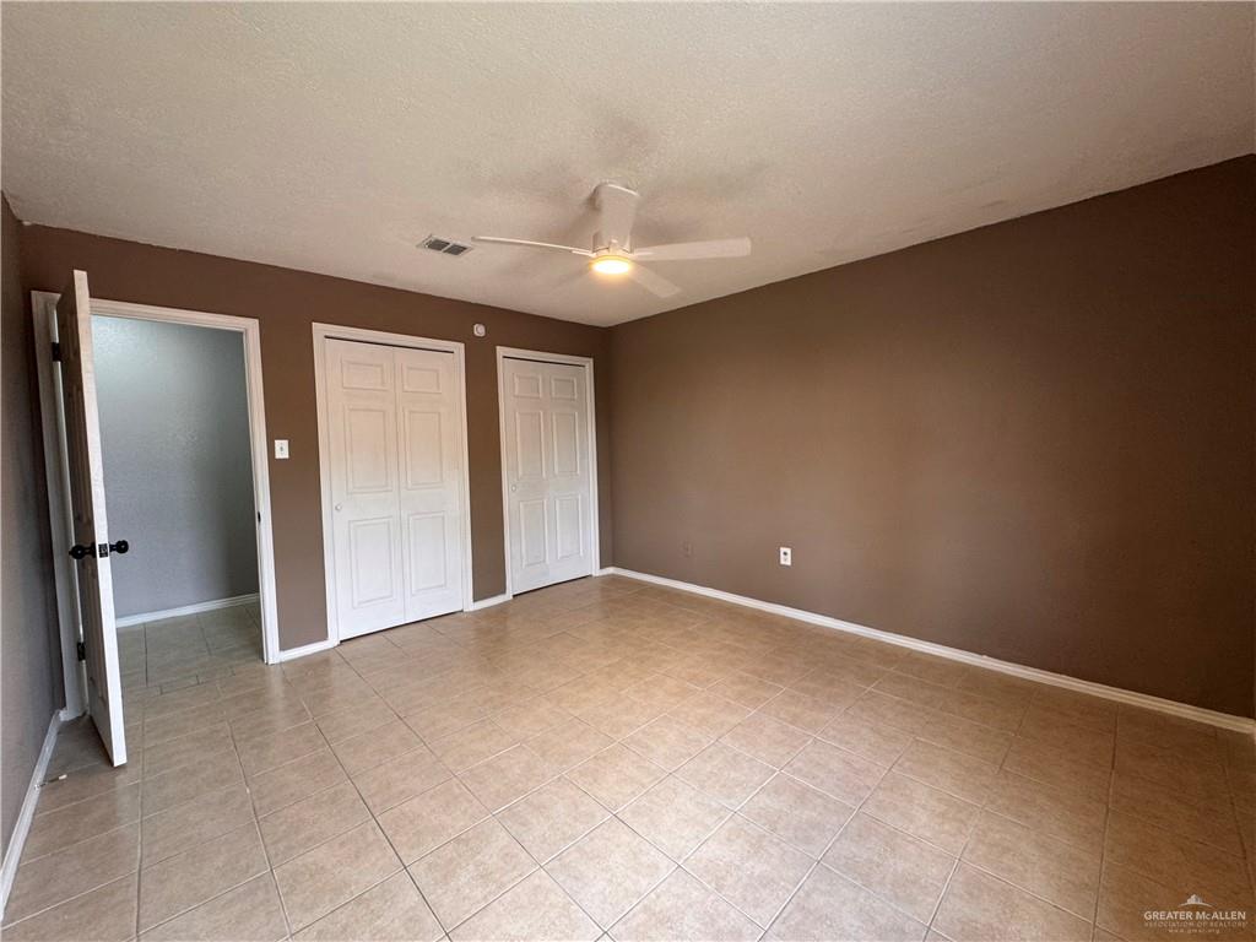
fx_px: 508
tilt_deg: -3.6
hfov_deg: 102.1
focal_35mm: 14
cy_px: 471
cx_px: 628
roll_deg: +0.9
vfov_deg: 85.7
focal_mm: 2.22
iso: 200
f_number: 2.2
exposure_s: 1/99
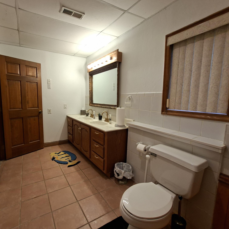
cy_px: 114
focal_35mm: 16
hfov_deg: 86.5
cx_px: 93
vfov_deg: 87.4
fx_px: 120
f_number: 2.2
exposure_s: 1/40
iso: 50
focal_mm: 1.74
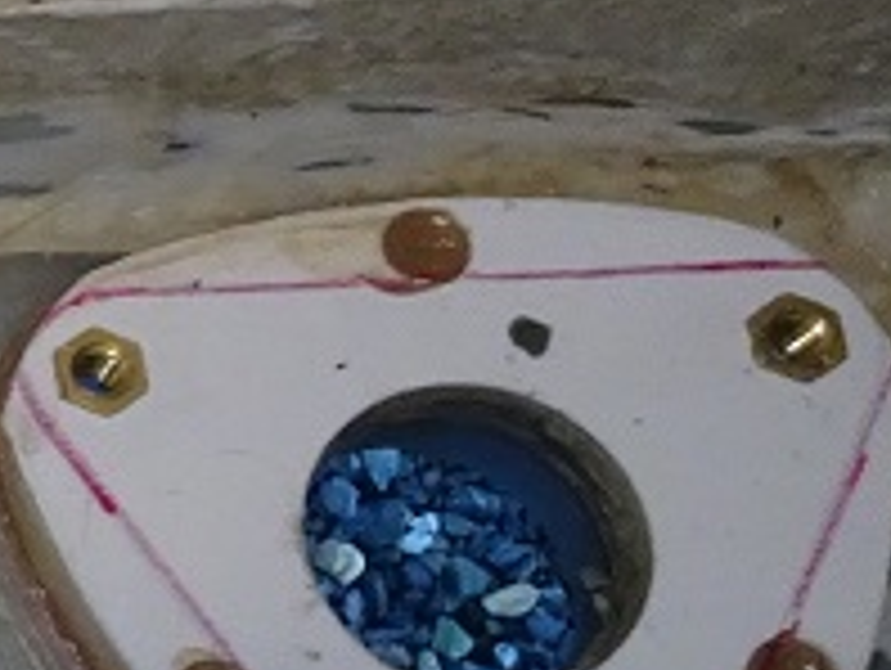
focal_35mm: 133
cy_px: 506
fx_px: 3428
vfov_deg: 11.1
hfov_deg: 11.9
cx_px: -1282
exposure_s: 1/30
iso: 400
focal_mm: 4.1
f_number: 3.5
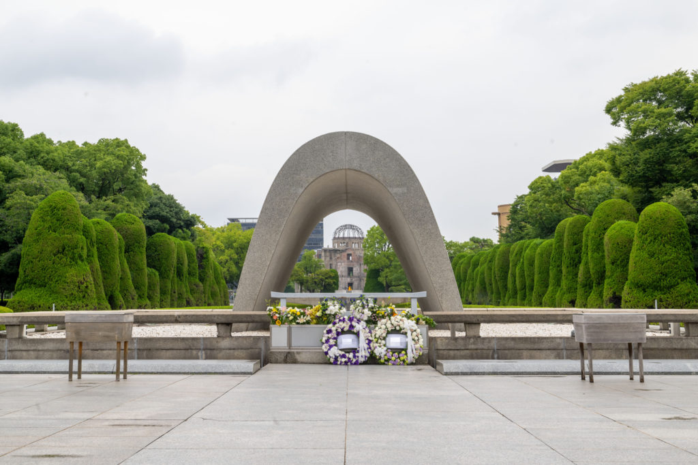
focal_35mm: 50
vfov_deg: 27.0
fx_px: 970
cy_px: 232
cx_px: 349
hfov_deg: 39.6
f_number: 11
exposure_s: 1/125
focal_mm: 50
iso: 250
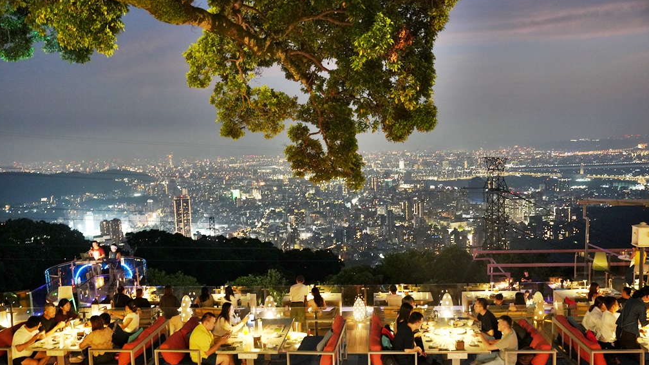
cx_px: 323
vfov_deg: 35.6
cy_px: 210
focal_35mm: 33
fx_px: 568
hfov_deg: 59.5
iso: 5000
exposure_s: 1/30
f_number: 2.8
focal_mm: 31
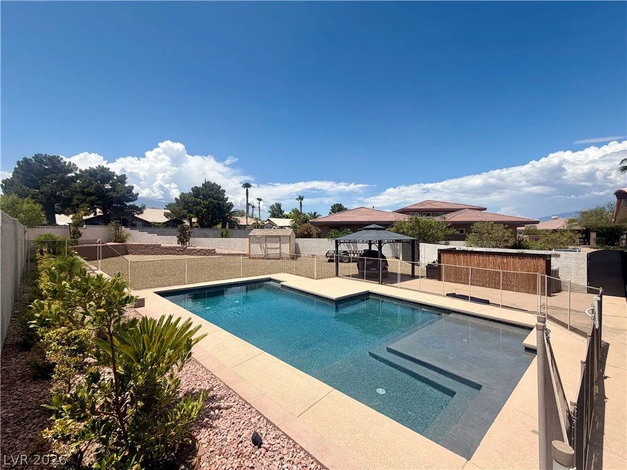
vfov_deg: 85.7
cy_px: 235
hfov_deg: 102.1
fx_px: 254
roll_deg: -0.3
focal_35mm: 14
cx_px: 314
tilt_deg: -0.8
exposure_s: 1/1339
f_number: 2.2
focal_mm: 2.22
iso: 20
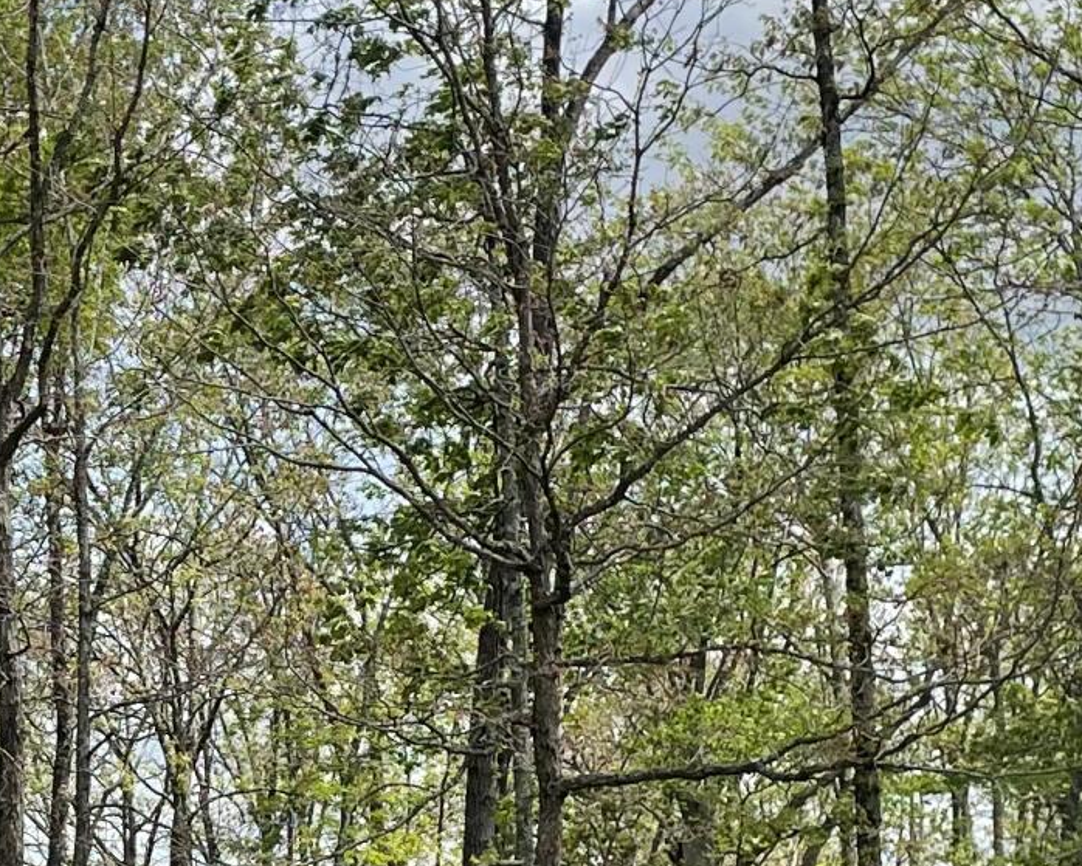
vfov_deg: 14.0
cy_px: 833
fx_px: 3492
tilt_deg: +2.5
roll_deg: +1.1
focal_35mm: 109
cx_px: -39
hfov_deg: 17.2
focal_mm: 4.2
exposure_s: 1/2747
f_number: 1.6
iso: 32
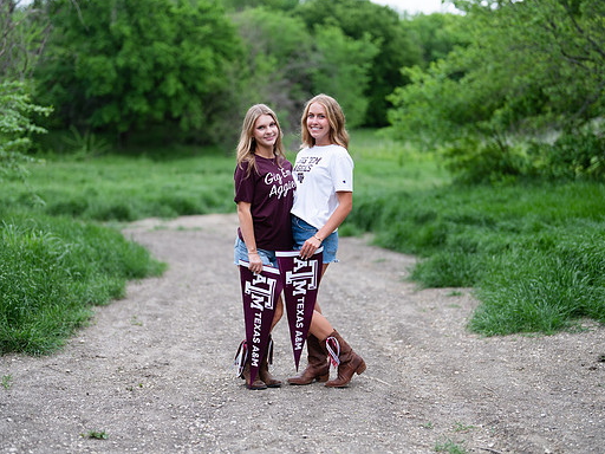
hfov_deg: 34.3
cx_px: 284
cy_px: 221
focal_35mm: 56
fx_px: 979
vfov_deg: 26.1
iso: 125
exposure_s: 1/800
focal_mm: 50
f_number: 1.2
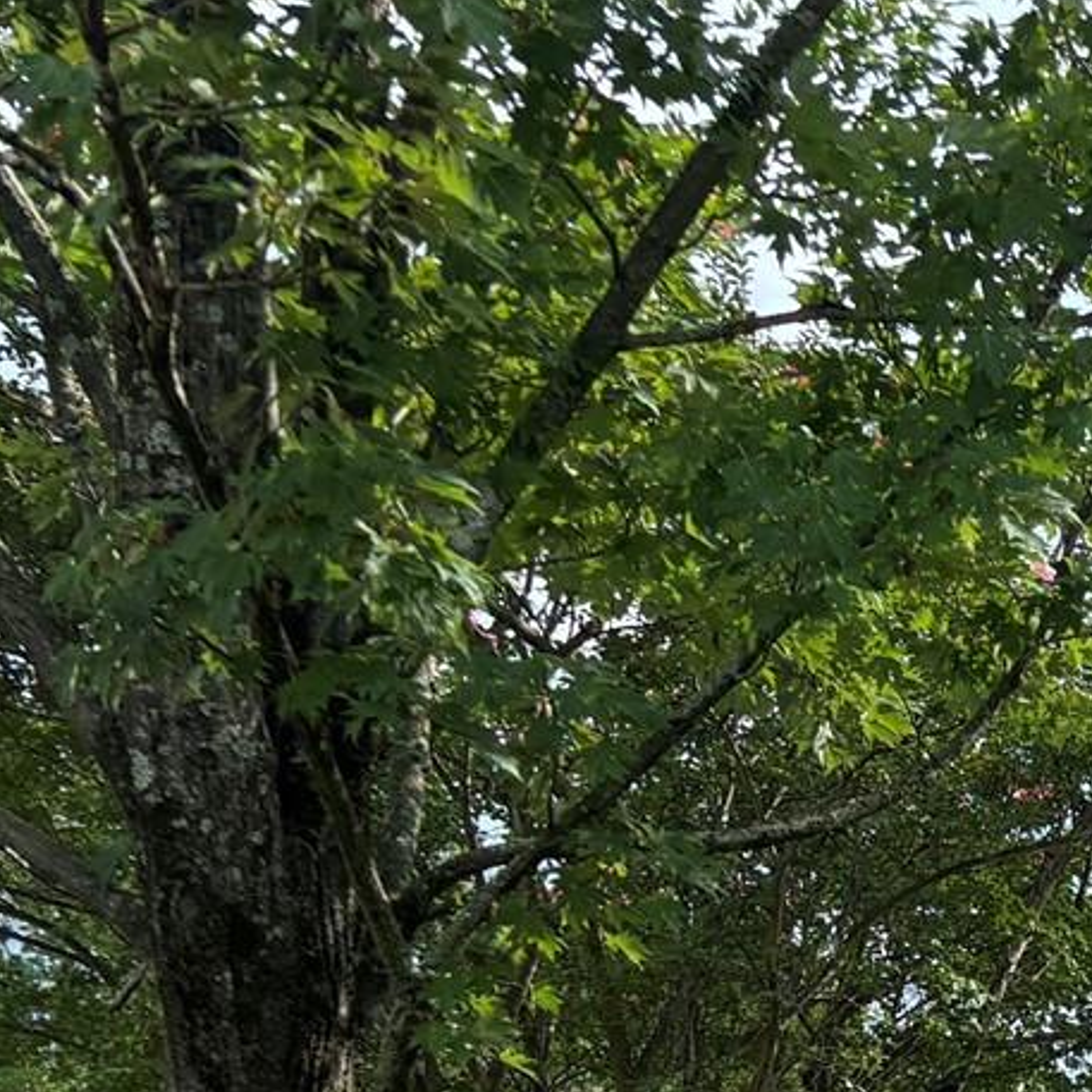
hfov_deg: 14.1
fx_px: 3676
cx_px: 2213
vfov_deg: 15.7
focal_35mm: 103
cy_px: 1594
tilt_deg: -0.7
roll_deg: -1.0
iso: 50
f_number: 1.6
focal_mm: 5.96
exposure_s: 1/1399
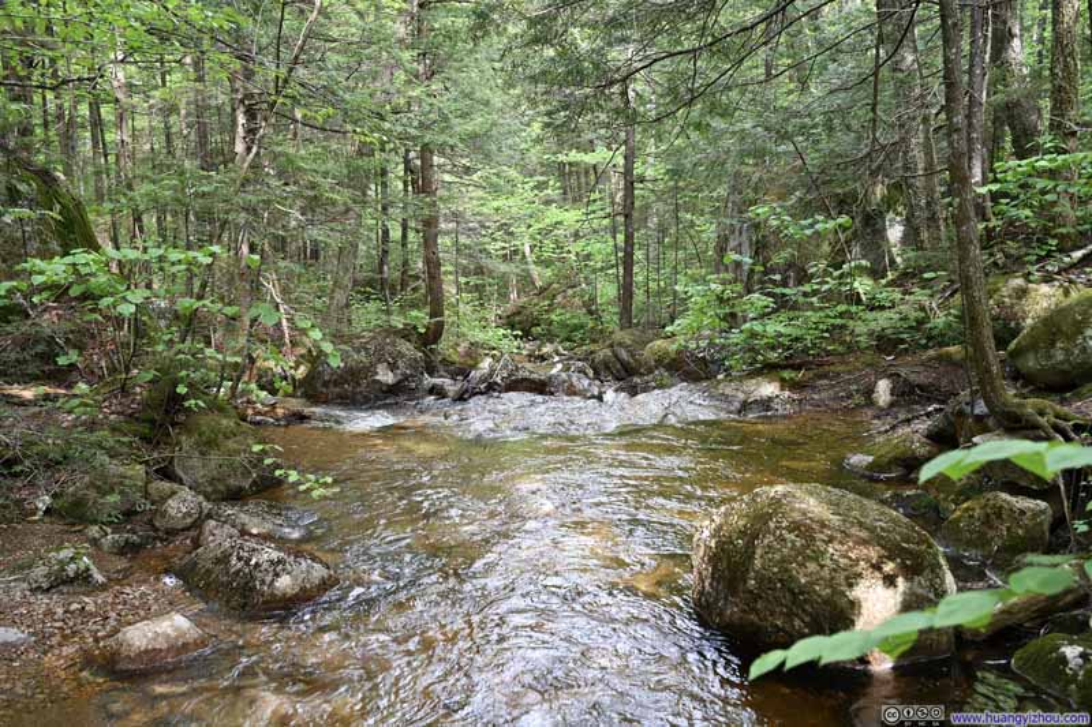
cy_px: 364
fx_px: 1092
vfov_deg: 36.9
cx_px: 546
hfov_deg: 53.1
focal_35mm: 36
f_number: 4
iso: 90
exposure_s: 1/40
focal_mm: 36
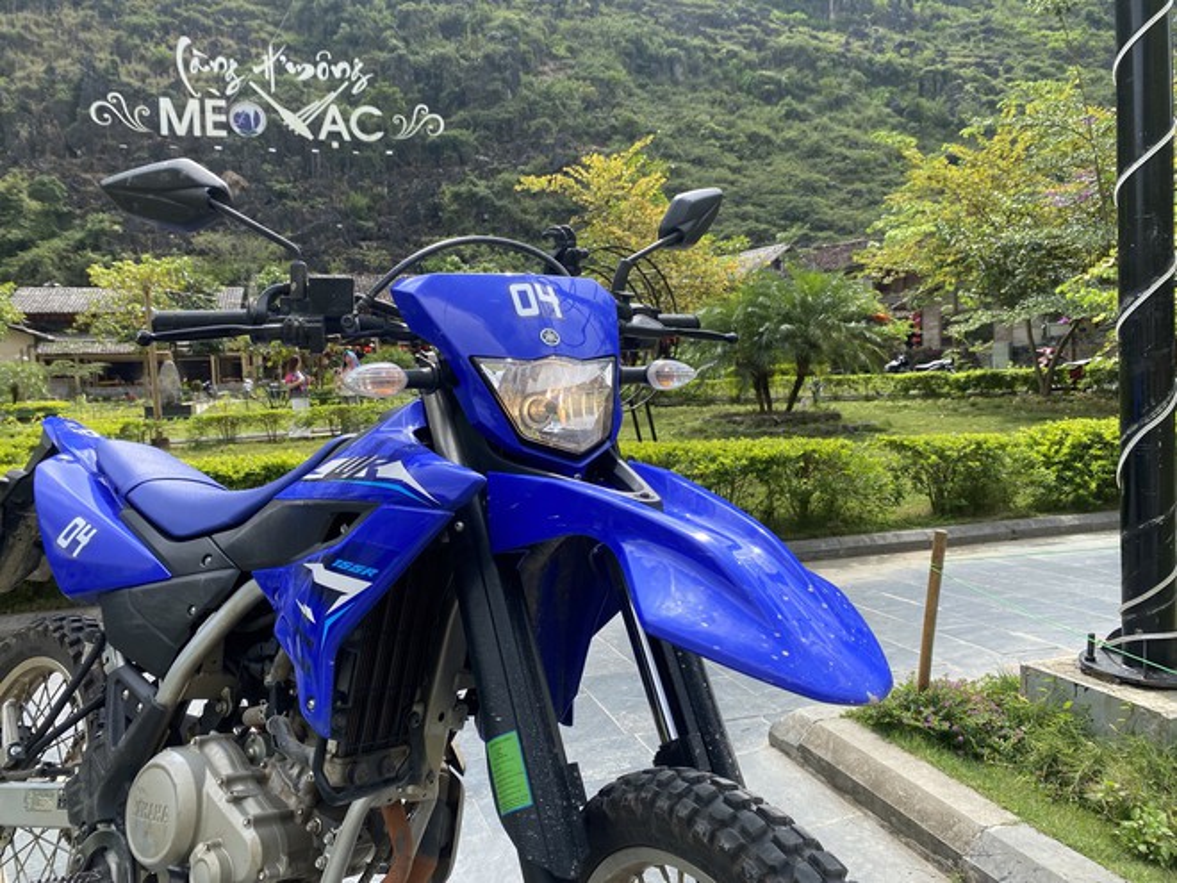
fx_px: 884
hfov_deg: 67.3
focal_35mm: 26
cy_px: 442
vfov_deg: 53.1
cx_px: 588
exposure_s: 1/1124
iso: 32
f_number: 1.8
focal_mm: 4.25
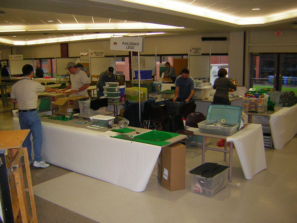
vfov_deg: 39.7
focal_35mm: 36
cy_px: 112
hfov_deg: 51.4
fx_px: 309
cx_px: 148
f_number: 2.6
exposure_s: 1/60.1
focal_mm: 4.7
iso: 121
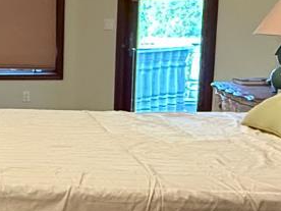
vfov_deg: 19.4
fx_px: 617
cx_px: -126
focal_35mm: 76
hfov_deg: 21.9
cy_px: 96
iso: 640
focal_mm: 2.22
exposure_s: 1/60
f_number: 2.2
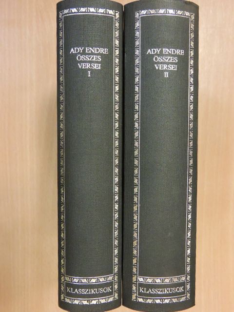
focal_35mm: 33
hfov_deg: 42.9
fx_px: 297
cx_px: 117
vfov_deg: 55.4
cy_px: 156
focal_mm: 5.9
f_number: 3.6
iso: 1600
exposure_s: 1/60
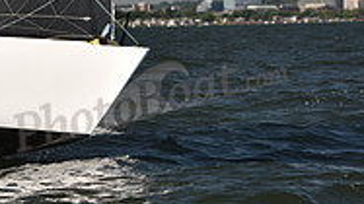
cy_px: 28
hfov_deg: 7.7
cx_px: -86
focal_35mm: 279
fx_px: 2692
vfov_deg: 4.3
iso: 250
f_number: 3.5
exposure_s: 1/1600
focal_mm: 86
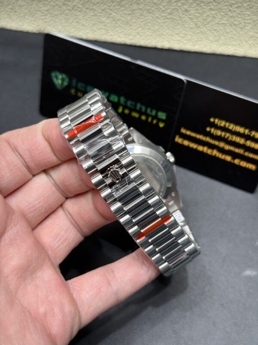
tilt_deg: -63.1
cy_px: 172
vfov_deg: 39.7
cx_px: 129
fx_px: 477
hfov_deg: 30.3
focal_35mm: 48
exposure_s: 1/100
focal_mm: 6.76
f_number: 1.78
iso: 100
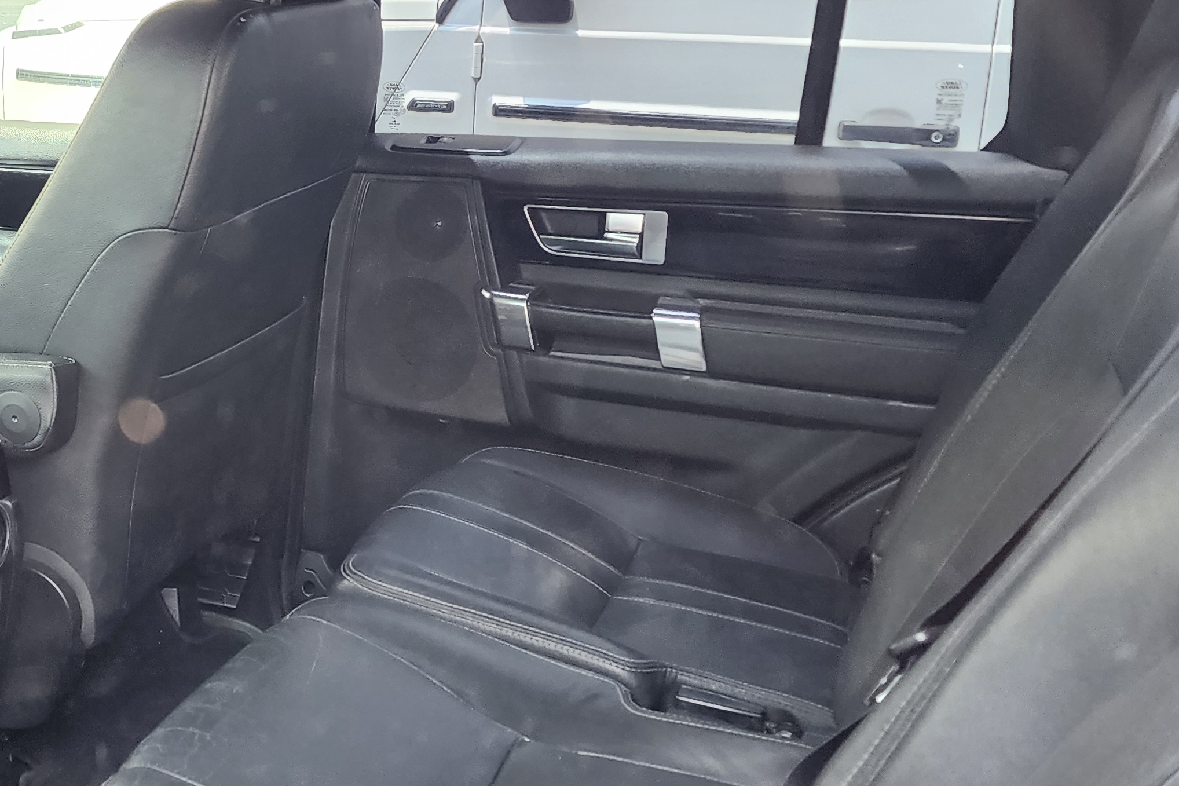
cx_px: 277
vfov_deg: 28.6
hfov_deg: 40.6
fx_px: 1539
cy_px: 306
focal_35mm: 47
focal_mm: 6.4
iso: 200
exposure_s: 1/100
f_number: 1.8
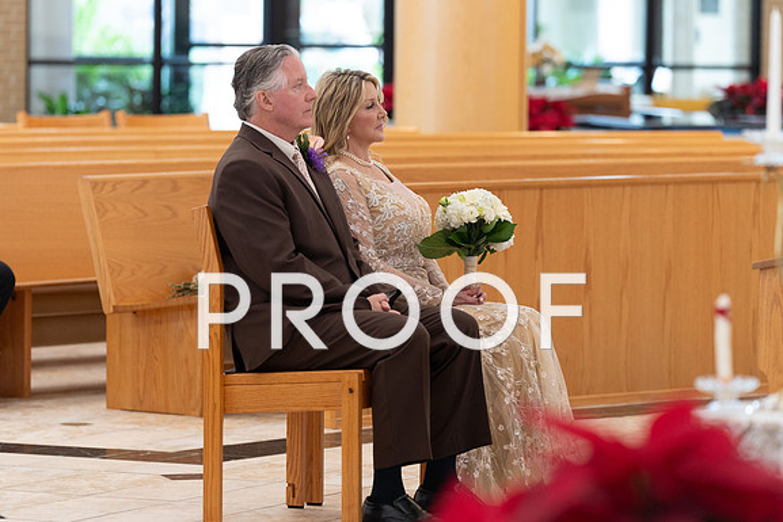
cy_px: 261
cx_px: 392
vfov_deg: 6.8
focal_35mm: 201
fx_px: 4373
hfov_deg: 10.2
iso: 2500
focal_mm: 200
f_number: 4
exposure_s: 1/125
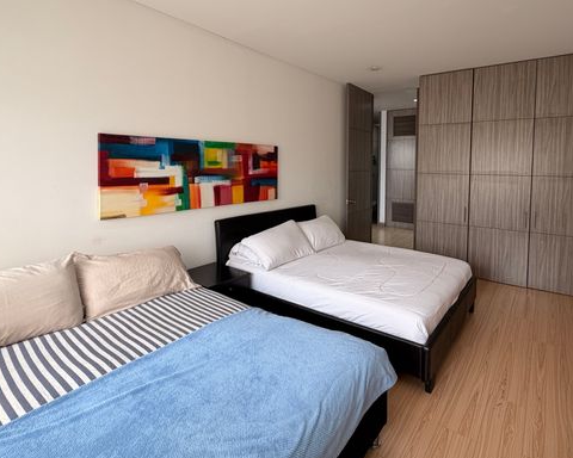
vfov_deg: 70.1
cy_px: 182
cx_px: 343
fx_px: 322
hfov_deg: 82.3
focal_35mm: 19
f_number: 2.2
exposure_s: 1/120
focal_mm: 2.22
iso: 160
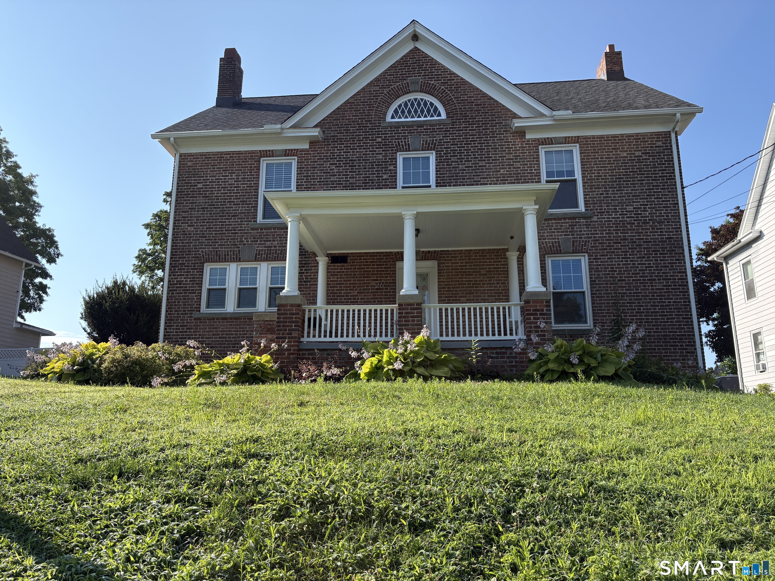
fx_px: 582
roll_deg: +0.0
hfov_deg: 67.3
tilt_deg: +13.9
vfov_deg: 53.1
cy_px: 290
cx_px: 388
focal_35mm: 26
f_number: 1.6
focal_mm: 5.96
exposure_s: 1/2451
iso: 64
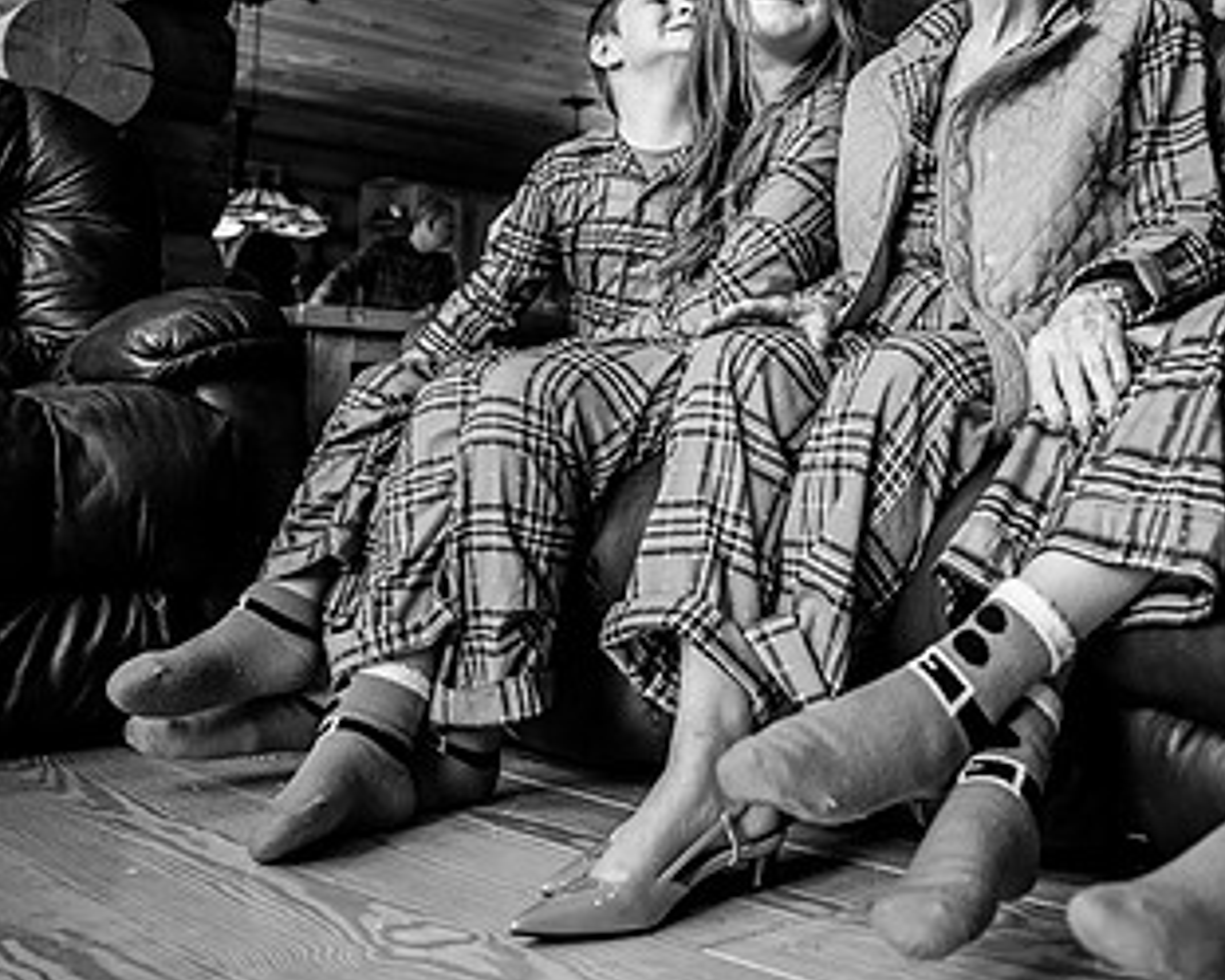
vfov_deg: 35.4
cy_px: 348
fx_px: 1523
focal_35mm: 42
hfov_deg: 42.0
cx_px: 969
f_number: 2.8
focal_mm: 24
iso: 1000
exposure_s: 1/160
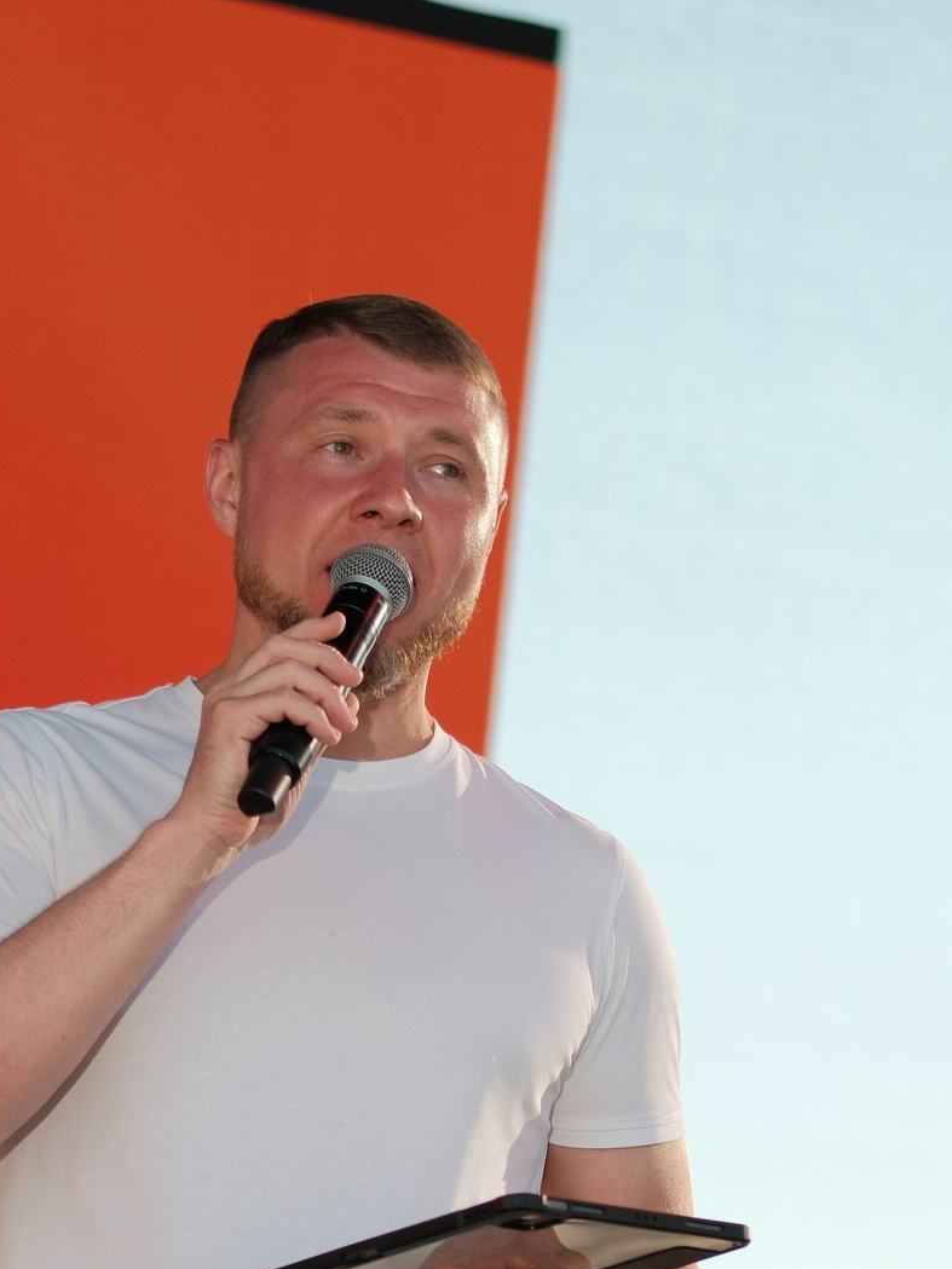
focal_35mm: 176
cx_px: 357
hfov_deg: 8.4
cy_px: 933
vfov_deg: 11.2
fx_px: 6452
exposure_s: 1/1250
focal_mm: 50
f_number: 2
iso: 125
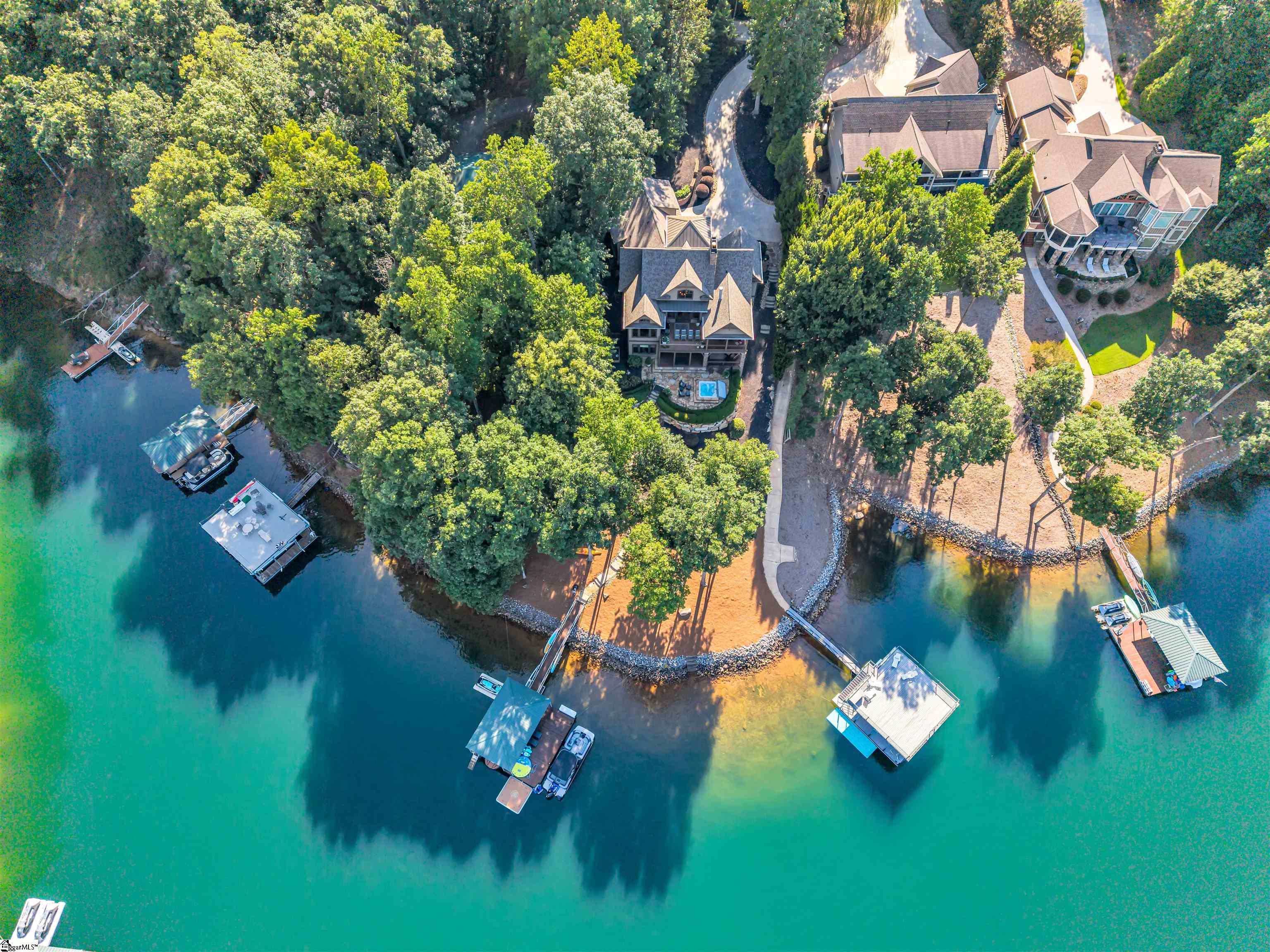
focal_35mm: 24
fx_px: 881
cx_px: 635
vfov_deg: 56.8
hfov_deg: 71.6
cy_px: 476
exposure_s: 1/3200
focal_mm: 8.67
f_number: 1.8
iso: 290
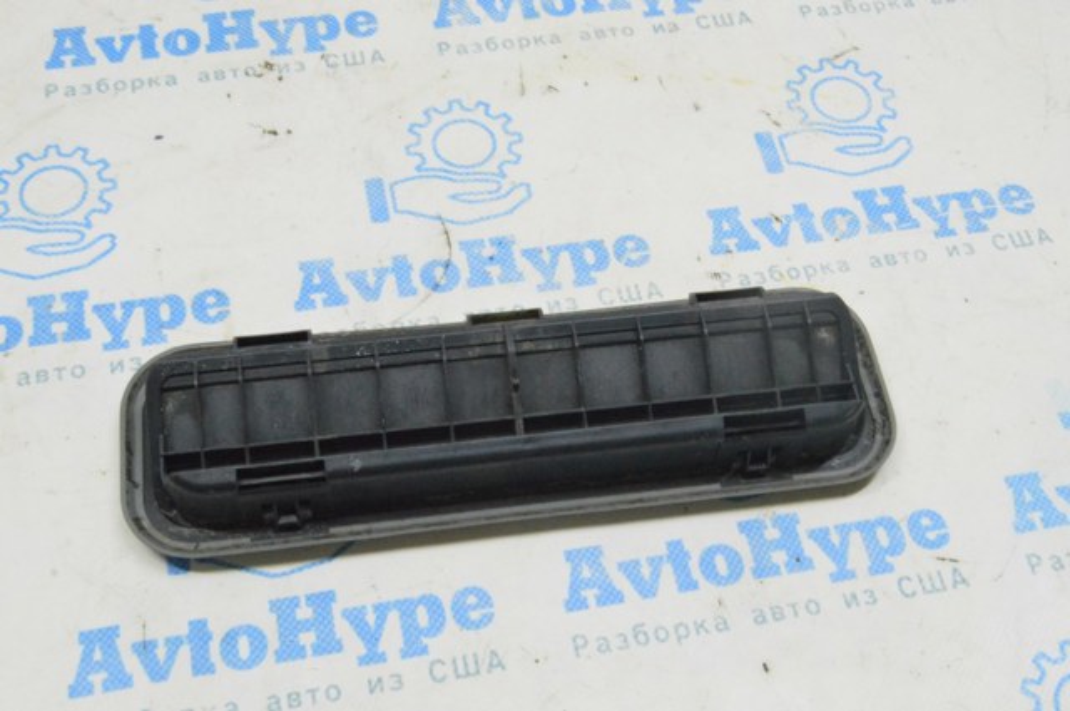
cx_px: 535
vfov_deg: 28.0
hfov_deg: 41.2
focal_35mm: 48
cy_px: 356
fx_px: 1425
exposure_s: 1/20
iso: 6400
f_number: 20
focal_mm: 32
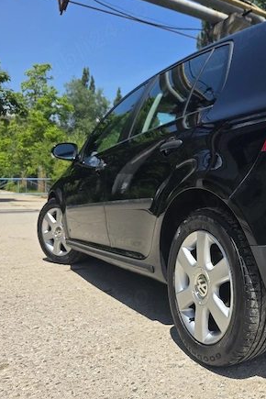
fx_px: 366
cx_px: 269
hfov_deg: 35.9
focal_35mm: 33
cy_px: 194
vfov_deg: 57.2
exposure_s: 1/5000
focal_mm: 6.3
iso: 80
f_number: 1.7
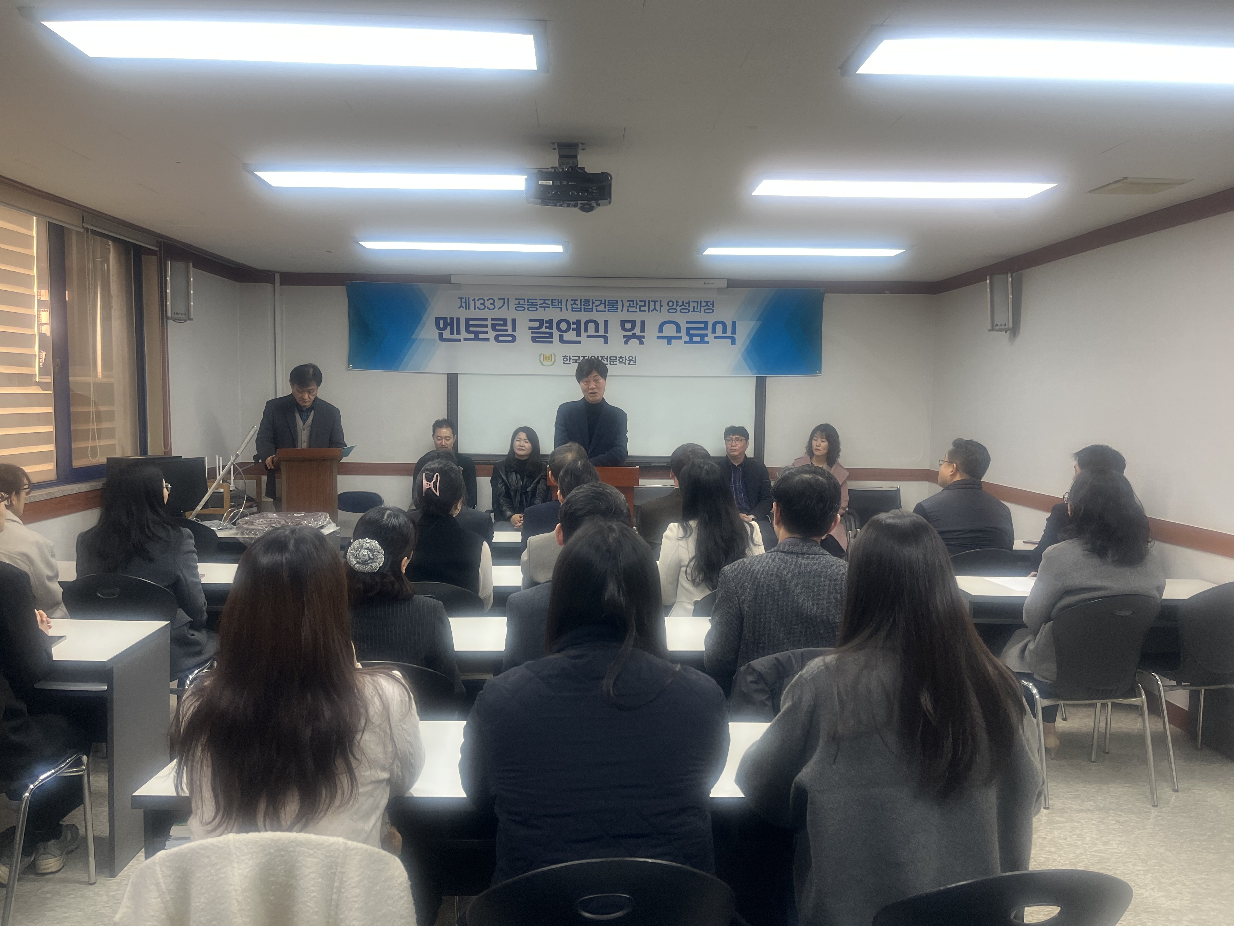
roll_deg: -1.1
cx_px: 617
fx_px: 927
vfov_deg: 53.1
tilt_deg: -4.6
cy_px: 463
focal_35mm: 26
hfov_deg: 67.3
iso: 100
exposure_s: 1/120
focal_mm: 5.1
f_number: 1.6
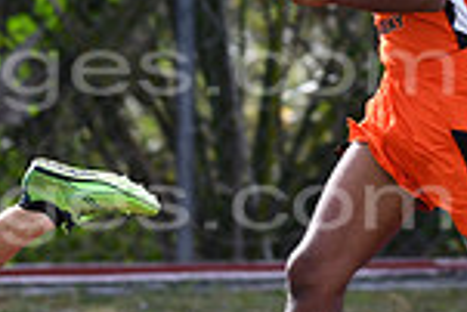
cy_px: 141
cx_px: -241
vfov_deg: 0.8
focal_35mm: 1725
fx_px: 22398
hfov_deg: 1.2
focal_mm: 300
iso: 400
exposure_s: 1/1250
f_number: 5.6
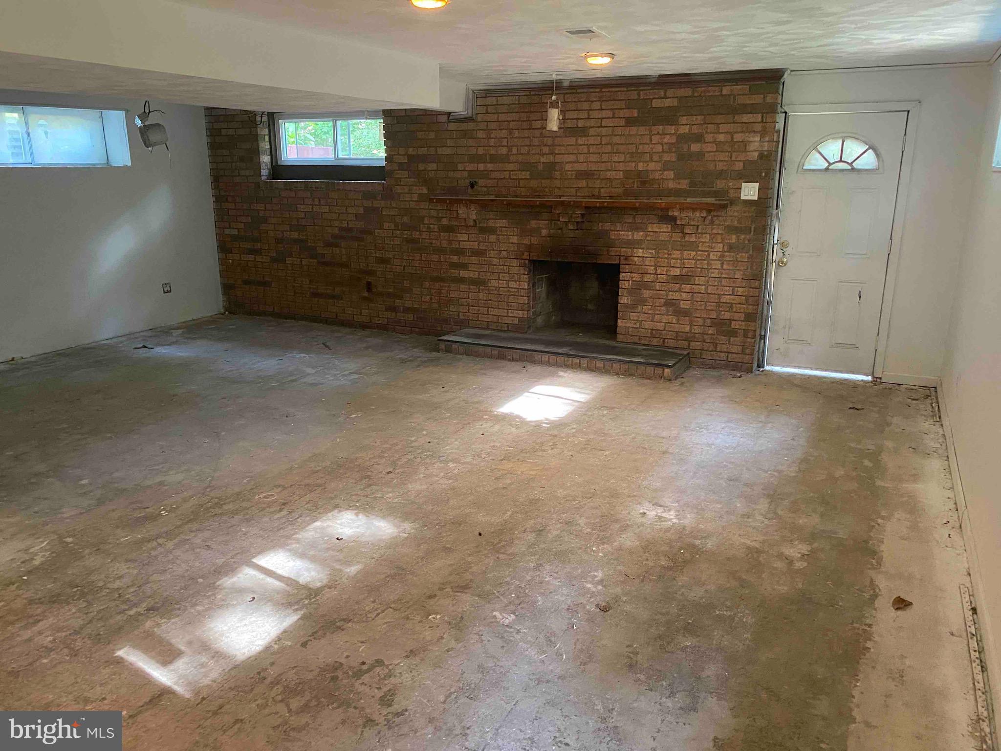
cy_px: 376
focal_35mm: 26
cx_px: 500
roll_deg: -1.0
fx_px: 752
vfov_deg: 53.1
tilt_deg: -13.6
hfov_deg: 67.3
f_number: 1.8
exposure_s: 1/40
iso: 400
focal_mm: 4.25
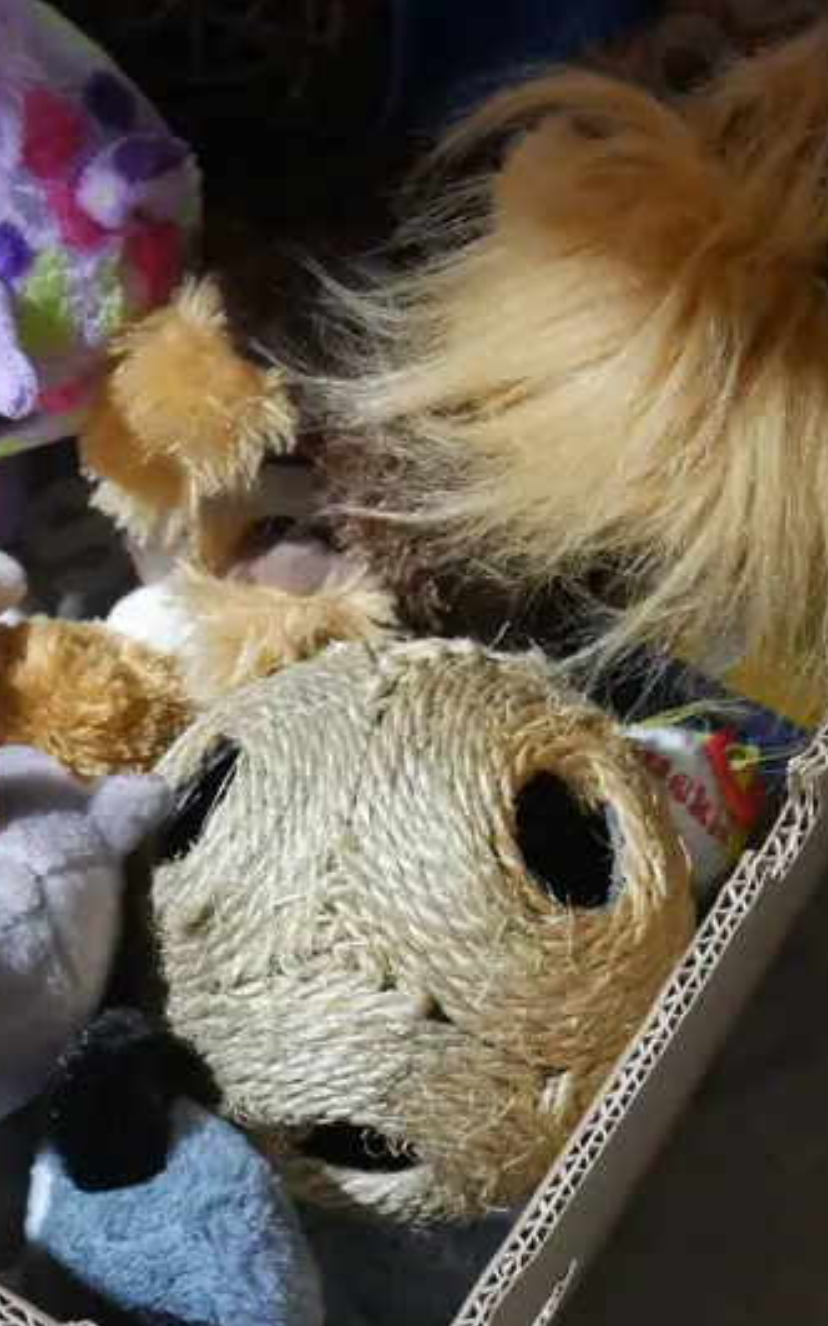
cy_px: 378
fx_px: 3542
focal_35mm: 98
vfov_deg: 21.1
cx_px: 287
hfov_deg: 13.3
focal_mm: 24
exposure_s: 1/60
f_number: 5.2
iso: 2500
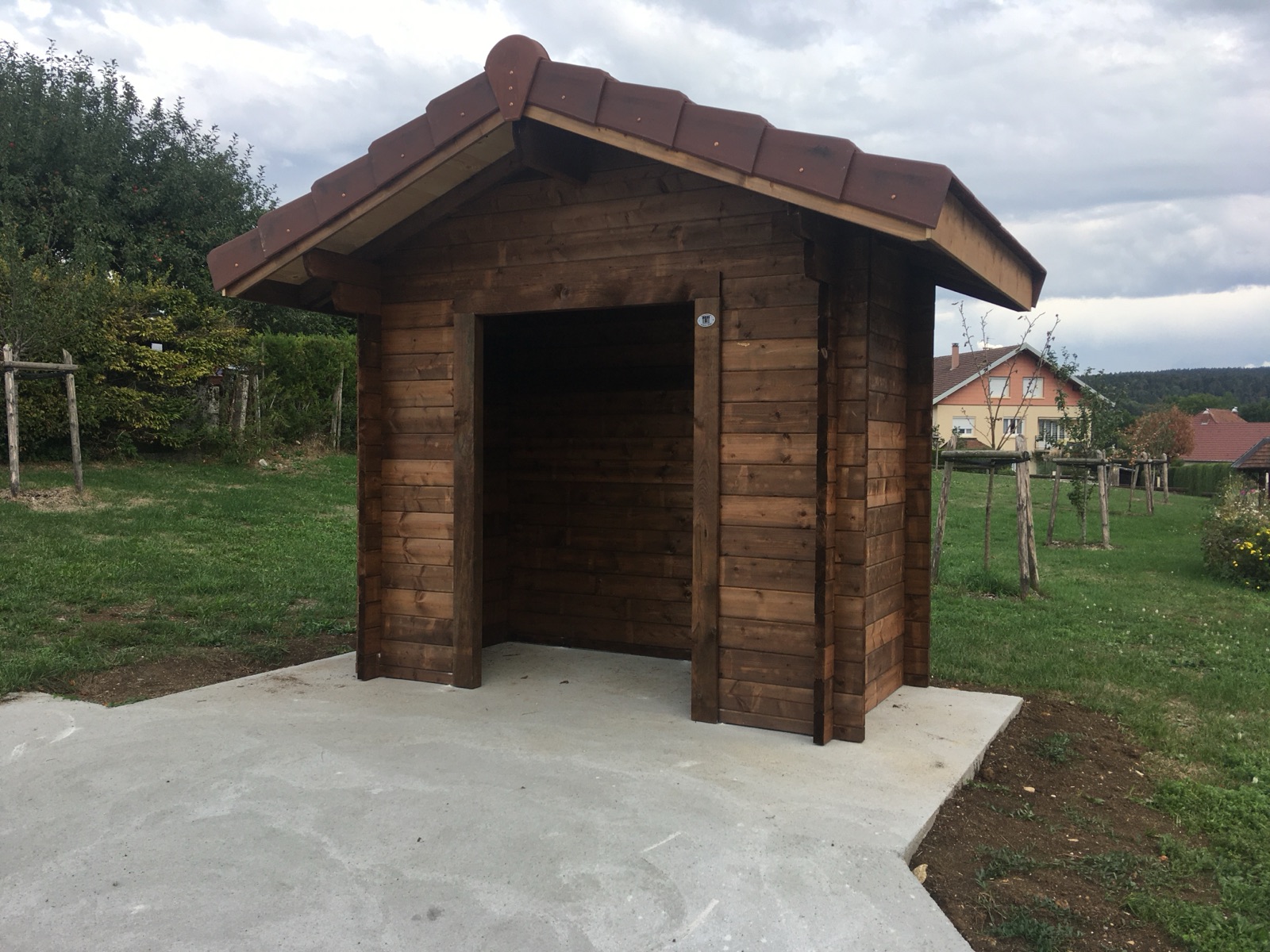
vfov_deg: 48.2
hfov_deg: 61.7
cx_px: 635
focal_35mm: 29
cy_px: 476
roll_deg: -0.5
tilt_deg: -3.0
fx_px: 1064
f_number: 2.2
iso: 25
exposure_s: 1/513
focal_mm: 4.15
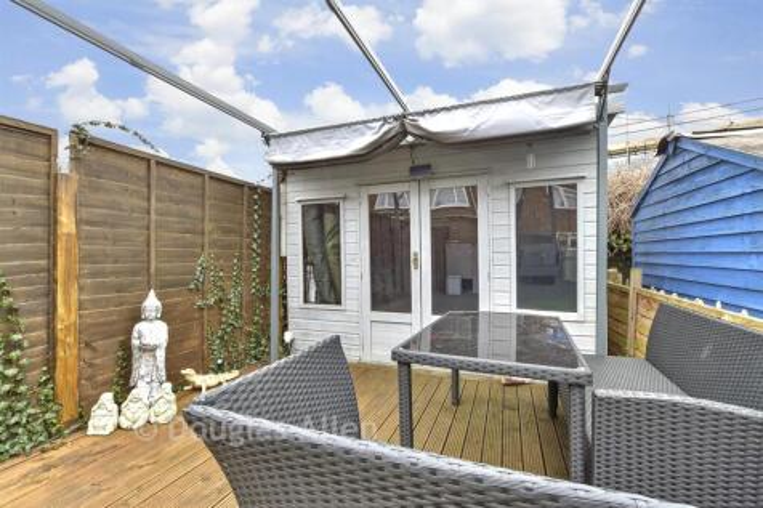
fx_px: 318
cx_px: 382
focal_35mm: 15
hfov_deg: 100.4
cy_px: 254
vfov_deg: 77.3
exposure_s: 1/13
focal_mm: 10
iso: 160
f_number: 8
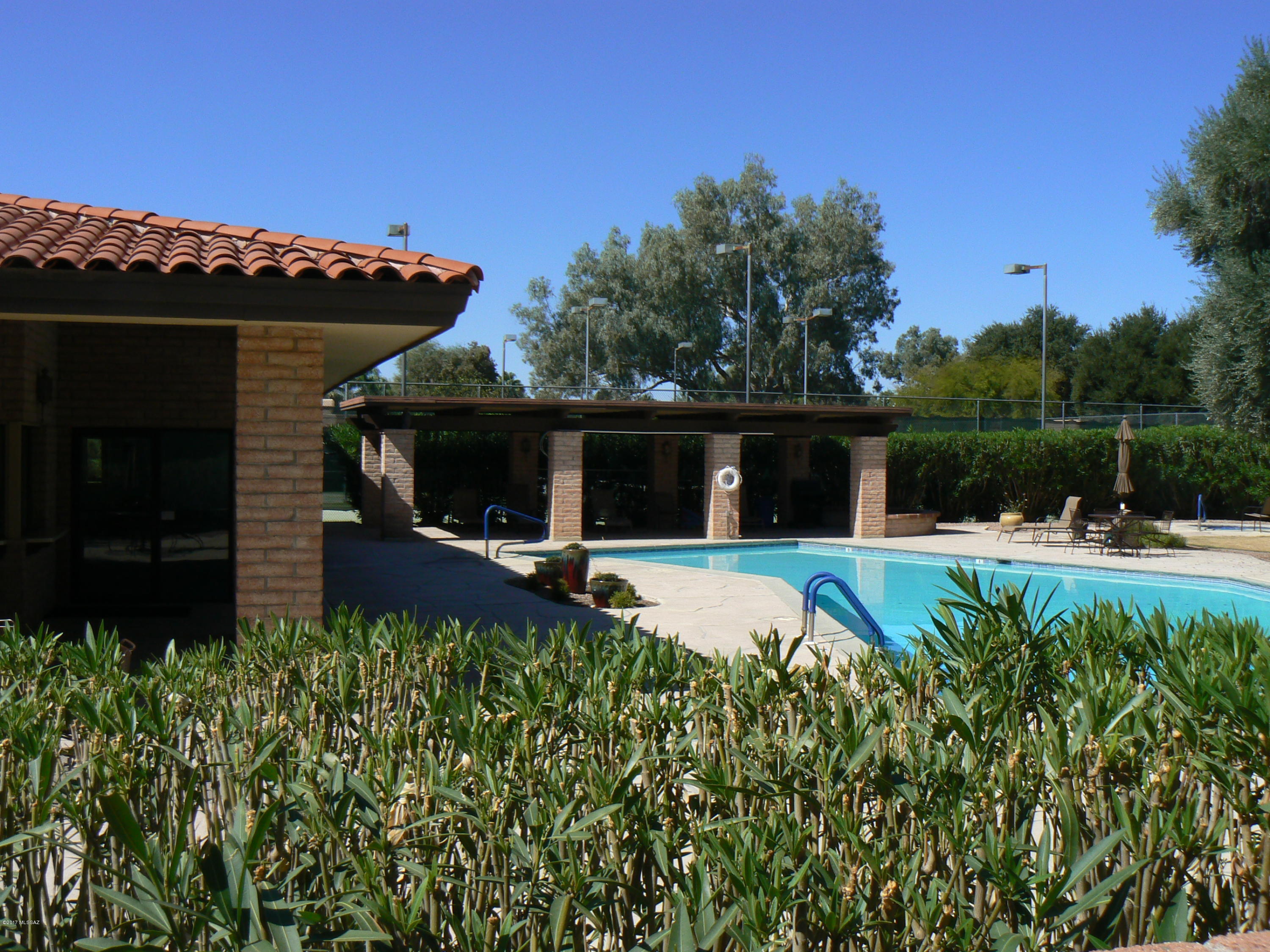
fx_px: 1321
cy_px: 476
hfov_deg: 51.4
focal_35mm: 36
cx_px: 635
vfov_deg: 39.7
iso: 80
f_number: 8
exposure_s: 1/400
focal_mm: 6
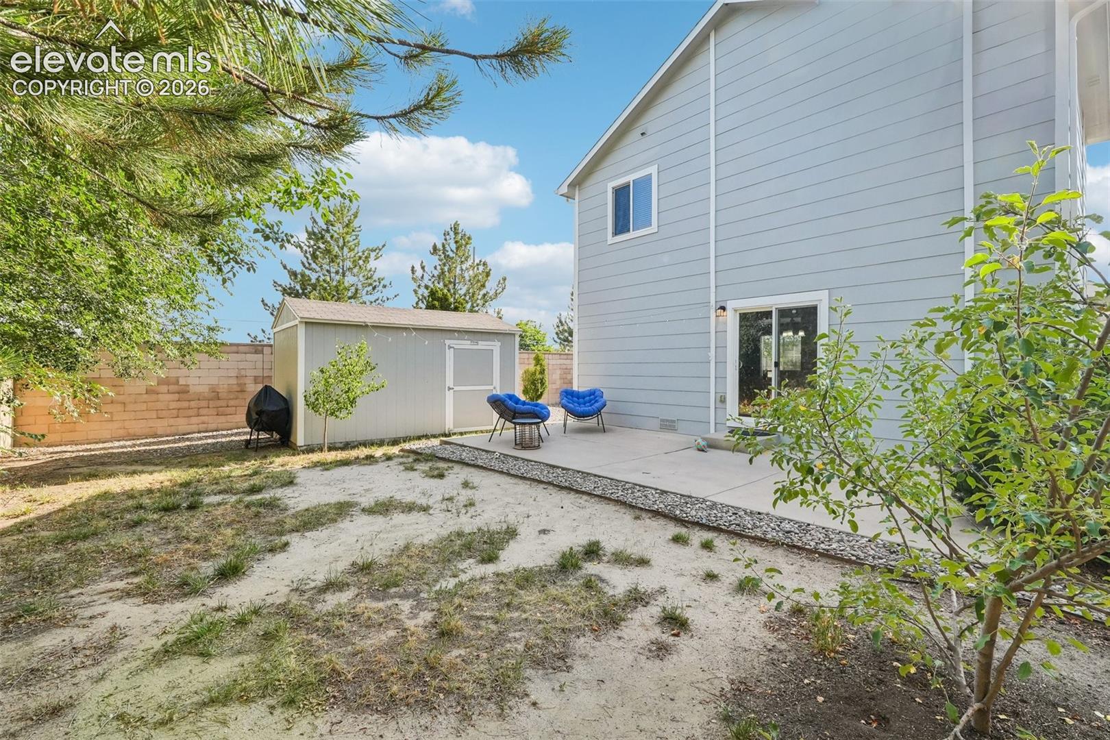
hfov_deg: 100.4
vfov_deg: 77.3
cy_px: 370
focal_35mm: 15
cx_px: 555
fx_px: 462
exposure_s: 1/800
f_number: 8
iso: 800
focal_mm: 10
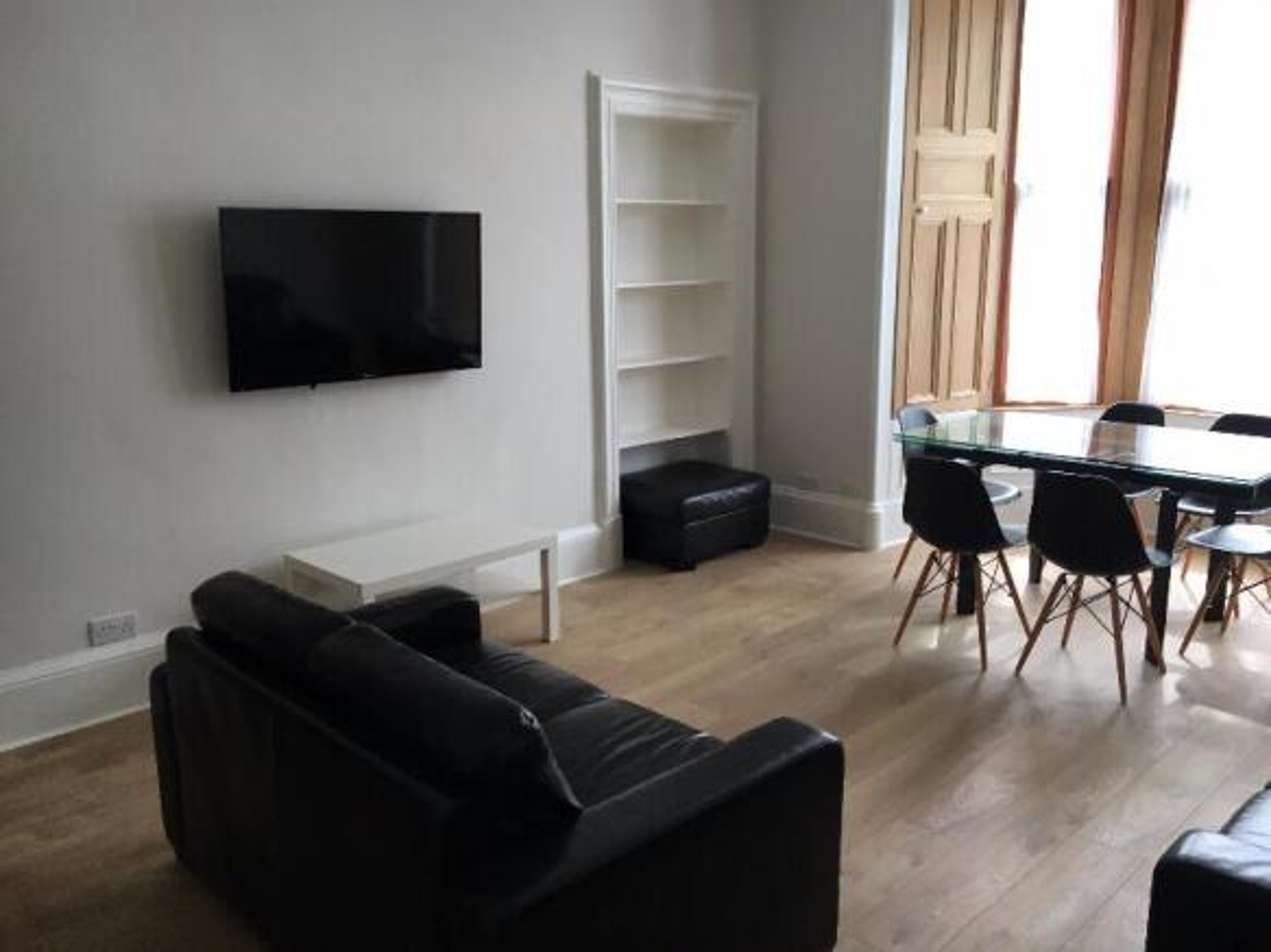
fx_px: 1065
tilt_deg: -12.7
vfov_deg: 48.2
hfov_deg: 61.7
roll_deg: +0.5
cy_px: 476
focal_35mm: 29
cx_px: 636
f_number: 2.2
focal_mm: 4.15
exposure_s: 1/33
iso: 25
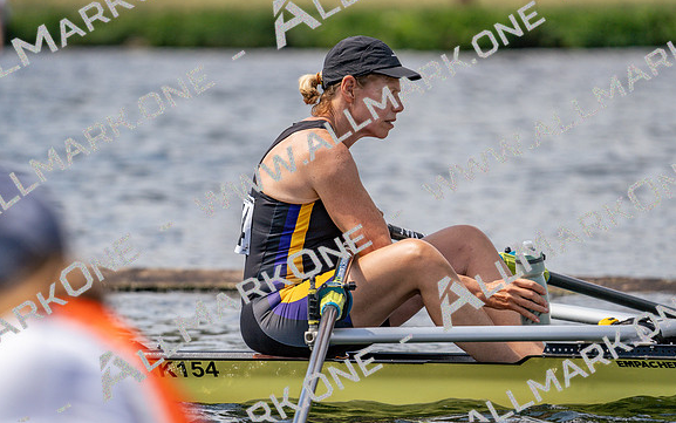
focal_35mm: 429
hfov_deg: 4.9
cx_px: 337
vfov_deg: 3.1
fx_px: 7906
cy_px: 221
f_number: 6.3
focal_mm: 419
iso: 320
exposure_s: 1/2000
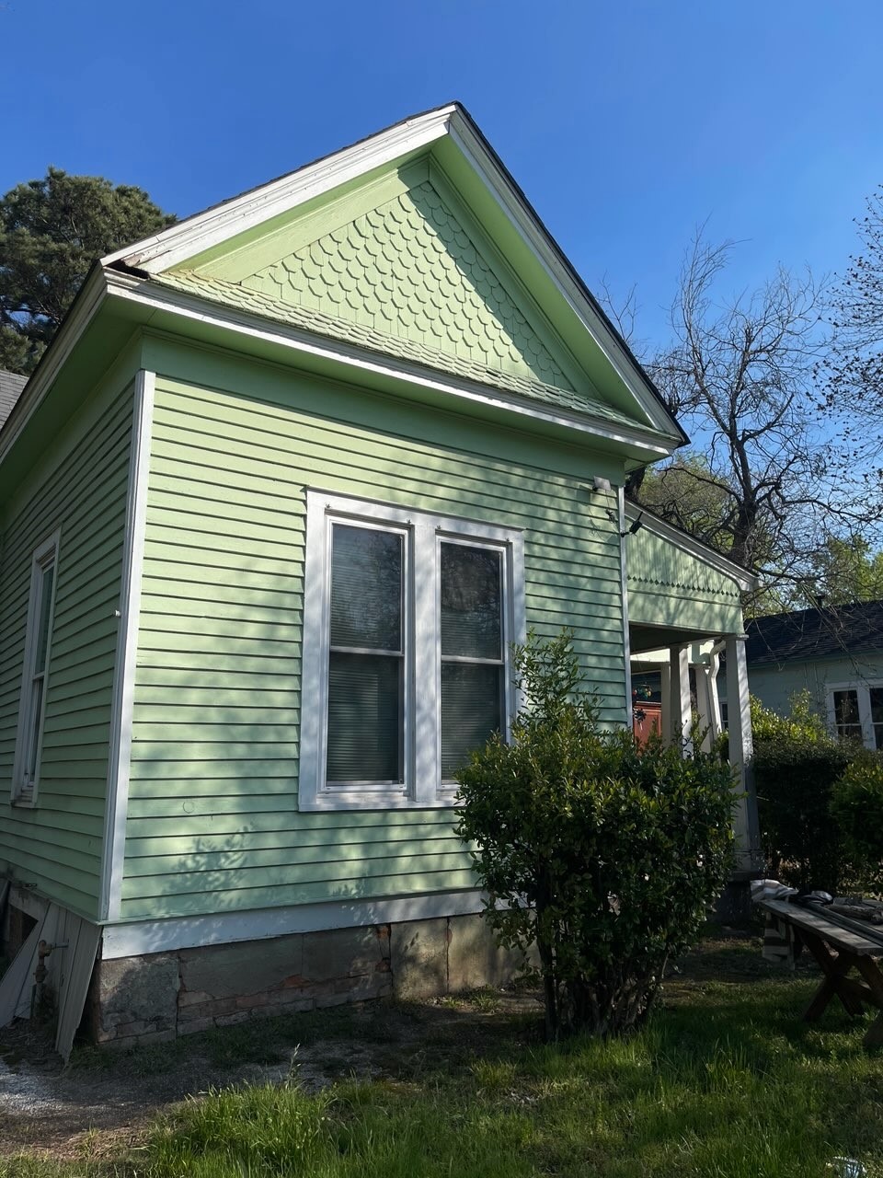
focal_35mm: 25
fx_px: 850
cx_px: 442
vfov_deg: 69.4
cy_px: 589
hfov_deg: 54.9
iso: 32
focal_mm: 5.1
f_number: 1.6
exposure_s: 1/5128
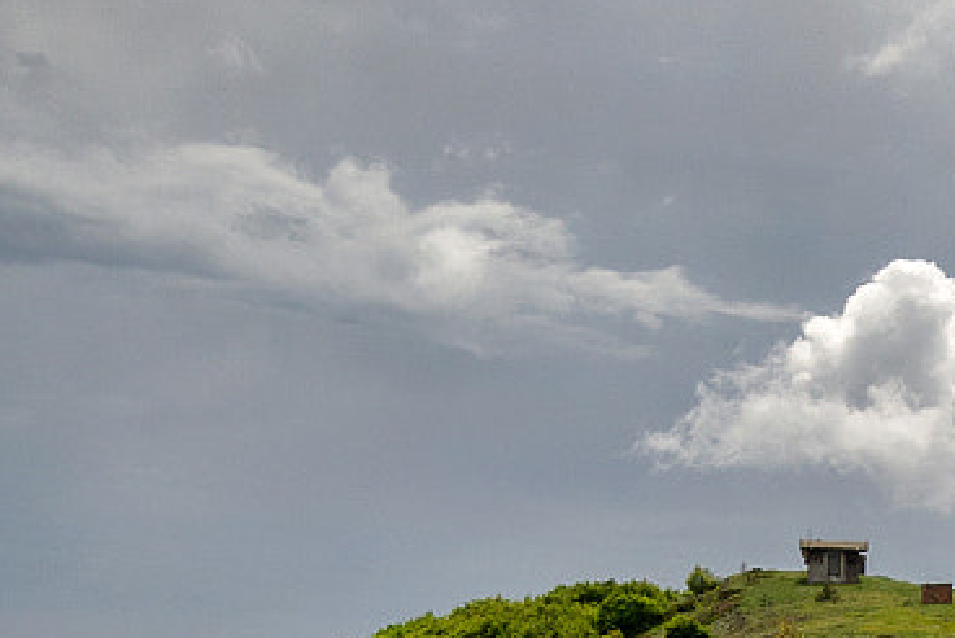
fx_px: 1726
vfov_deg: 20.5
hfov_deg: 28.3
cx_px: 1033
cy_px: 572
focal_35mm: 65
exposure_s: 1/500
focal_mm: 10
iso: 400
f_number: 9
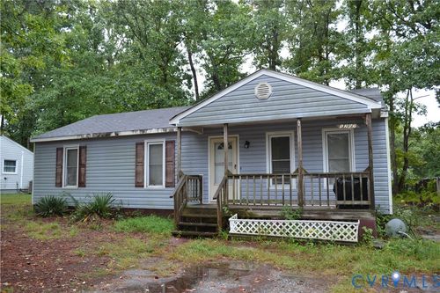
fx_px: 330
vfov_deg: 47.9
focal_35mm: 27
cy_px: 146
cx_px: 220
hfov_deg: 67.4
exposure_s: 1/125
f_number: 4
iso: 250
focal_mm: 18
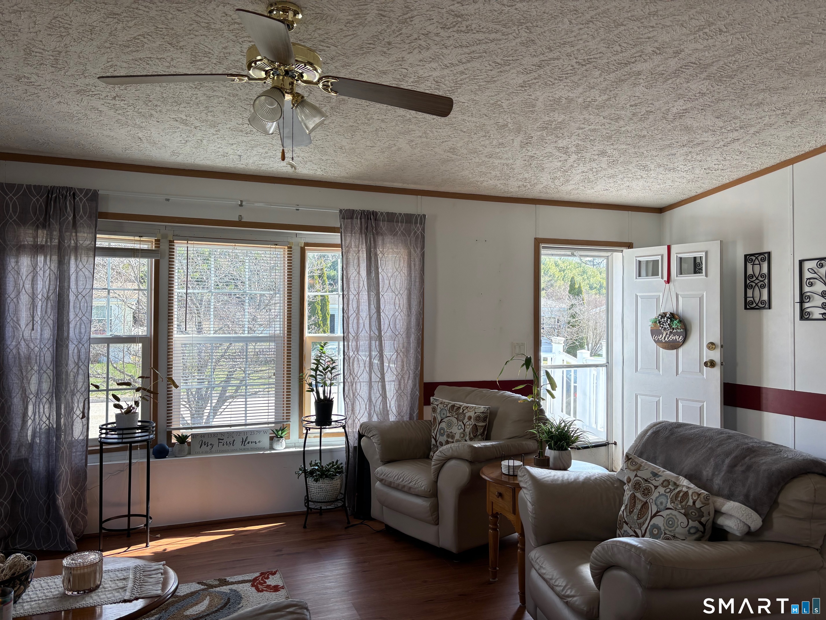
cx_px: 413
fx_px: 620
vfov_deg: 53.1
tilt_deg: +2.2
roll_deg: -0.1
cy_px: 310
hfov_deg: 67.3
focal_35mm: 26
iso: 40
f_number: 1.6
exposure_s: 1/193
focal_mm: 5.96
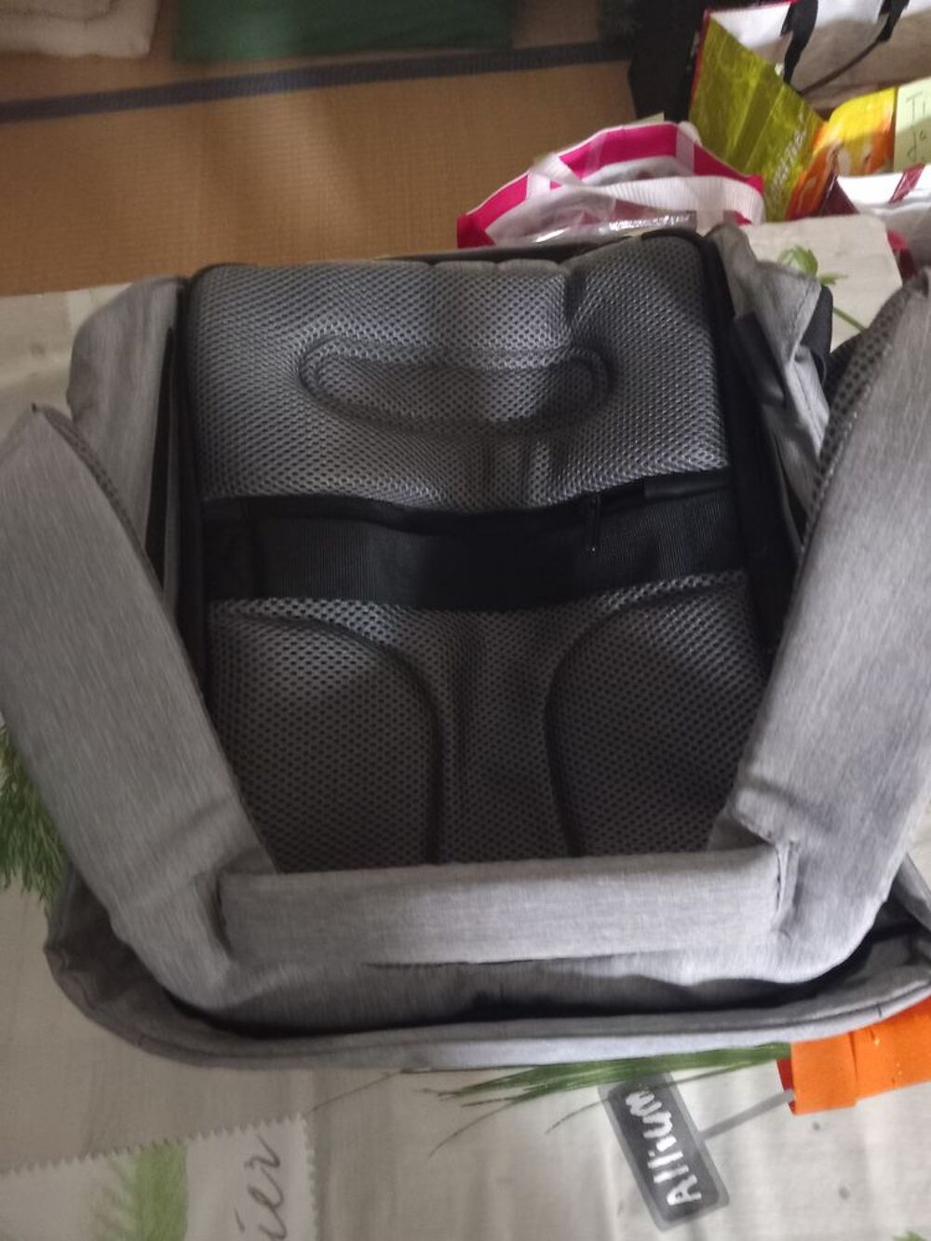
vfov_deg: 65.3
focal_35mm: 27
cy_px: 620
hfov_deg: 51.4
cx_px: 466
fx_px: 968
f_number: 1.8
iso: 1000
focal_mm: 4
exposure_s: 1/14.3
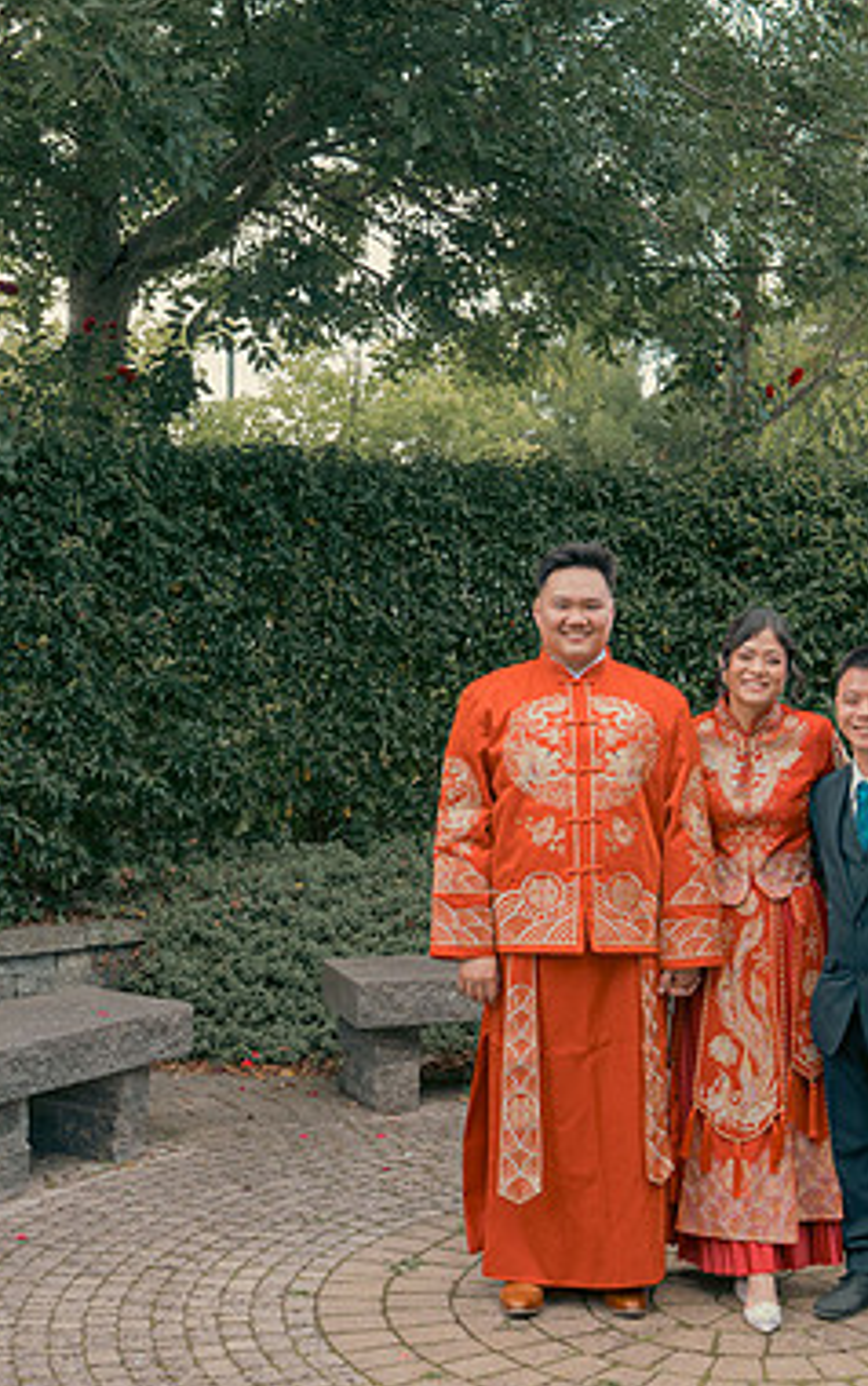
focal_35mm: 56
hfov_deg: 23.0
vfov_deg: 36.3
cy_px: 698
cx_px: 624
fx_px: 2116
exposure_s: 1/160
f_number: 5.6
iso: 500
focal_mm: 36
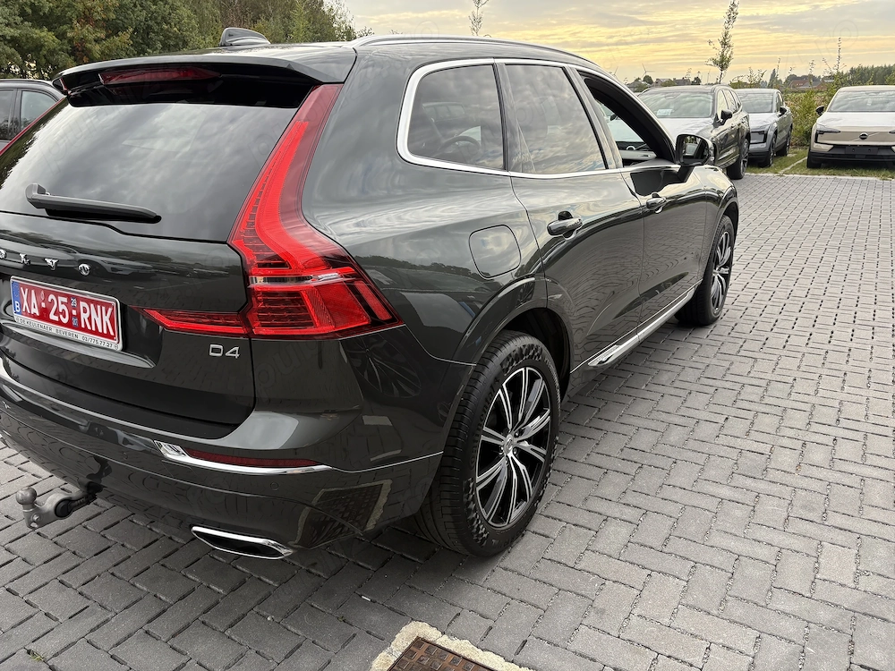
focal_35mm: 26
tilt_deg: -17.7
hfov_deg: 67.3
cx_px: 448
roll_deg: +4.2
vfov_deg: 53.1
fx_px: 672
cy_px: 336
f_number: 1.6
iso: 50
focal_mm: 5.96
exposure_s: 1/409
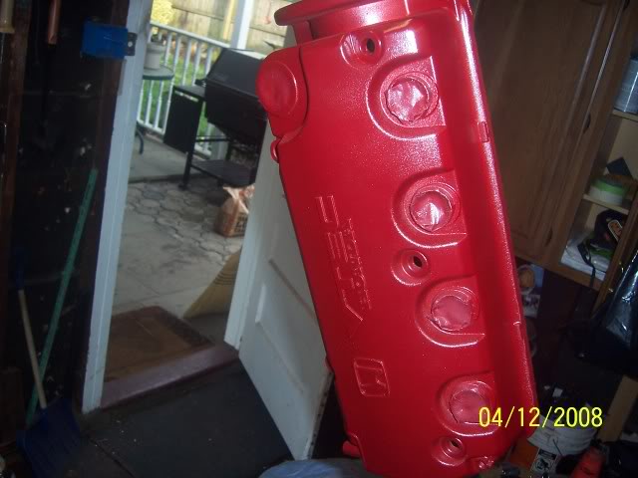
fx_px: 664
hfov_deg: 51.4
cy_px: 239
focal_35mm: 36
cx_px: 319
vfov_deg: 39.7
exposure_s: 1/60
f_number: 3
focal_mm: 6
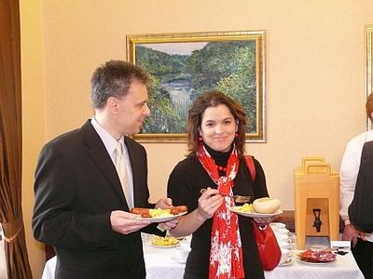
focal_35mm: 50
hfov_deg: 38.2
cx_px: 186
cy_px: 140
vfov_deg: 29.1
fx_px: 539
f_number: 2.8
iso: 400
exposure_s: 1/30
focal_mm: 9
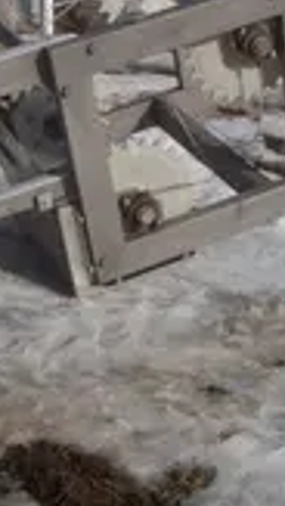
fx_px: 1286
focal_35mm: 96
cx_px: 105
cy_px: 102
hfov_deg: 12.6
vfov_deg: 21.9
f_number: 4.5
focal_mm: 5.9
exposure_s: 1/2000
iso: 100
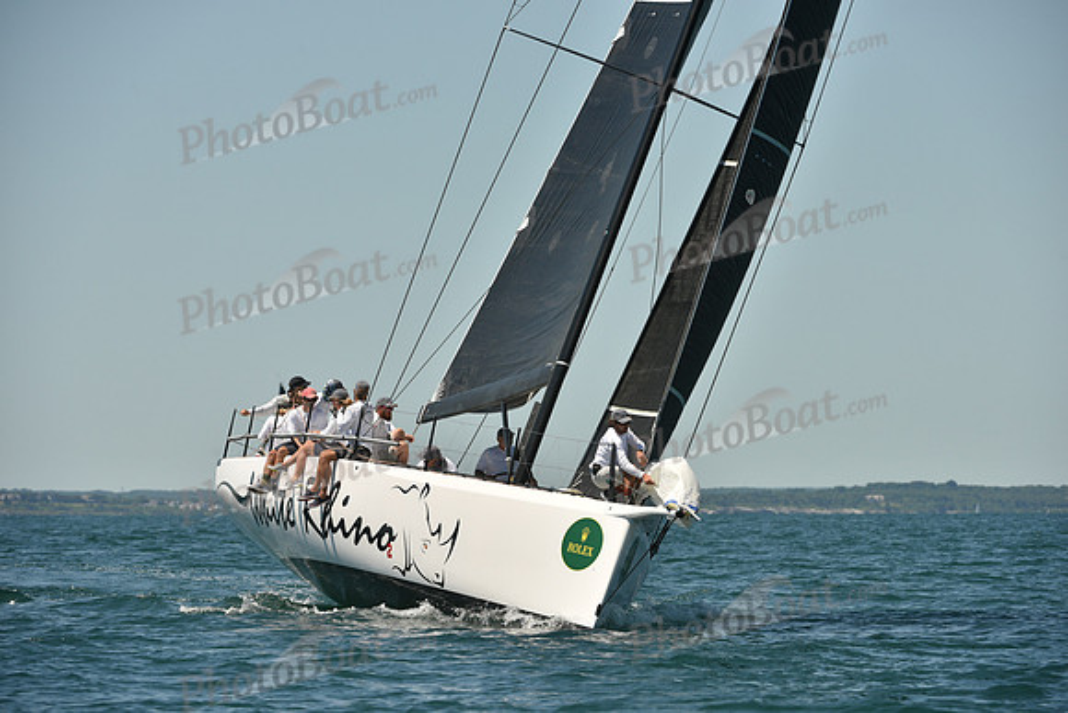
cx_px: 534
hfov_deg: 8.2
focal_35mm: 250
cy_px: 356
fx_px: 7418
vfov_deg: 5.5
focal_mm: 250
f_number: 7.1
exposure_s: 1/1250
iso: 250
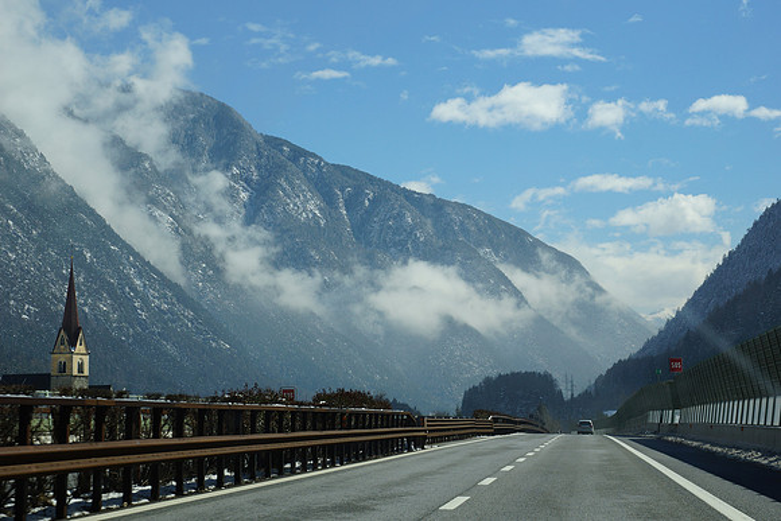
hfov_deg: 27.0
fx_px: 1627
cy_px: 260
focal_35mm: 75
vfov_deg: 18.2
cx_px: 390
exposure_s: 1/400
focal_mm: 50
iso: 100
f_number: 10
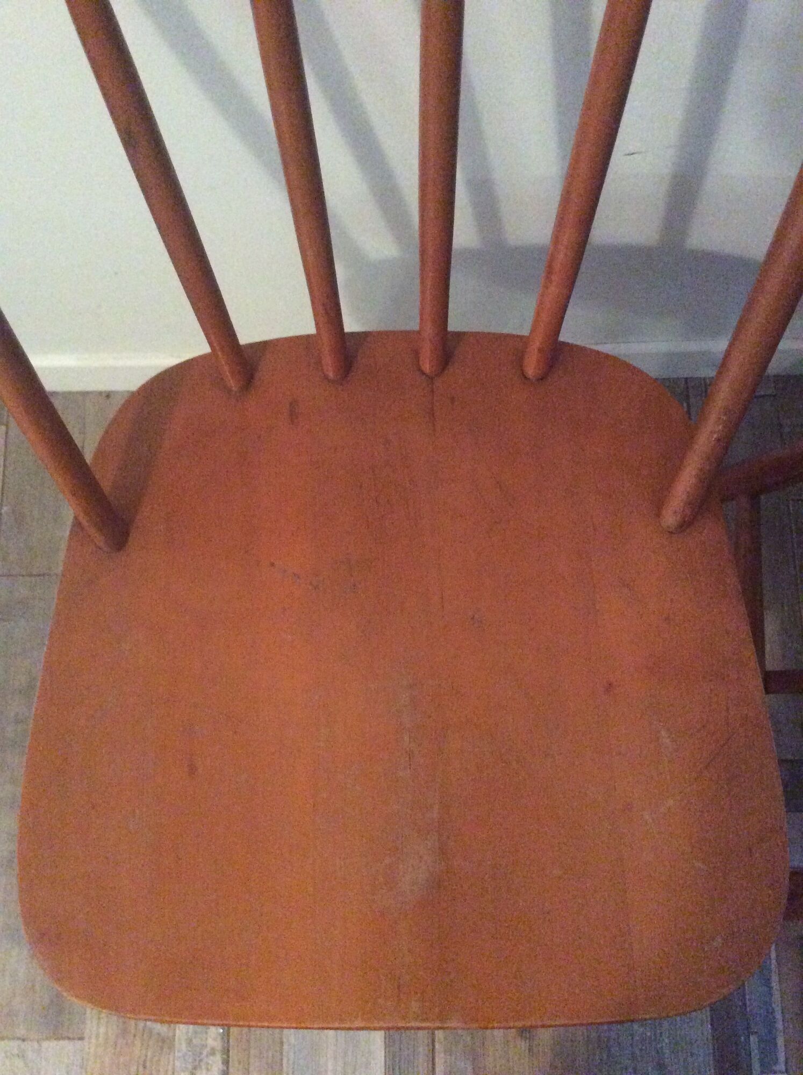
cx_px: 402
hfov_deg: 44.1
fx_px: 992
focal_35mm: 32
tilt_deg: -75.7
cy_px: 538
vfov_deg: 56.9
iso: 640
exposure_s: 1/17
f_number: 2.4
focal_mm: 3.3
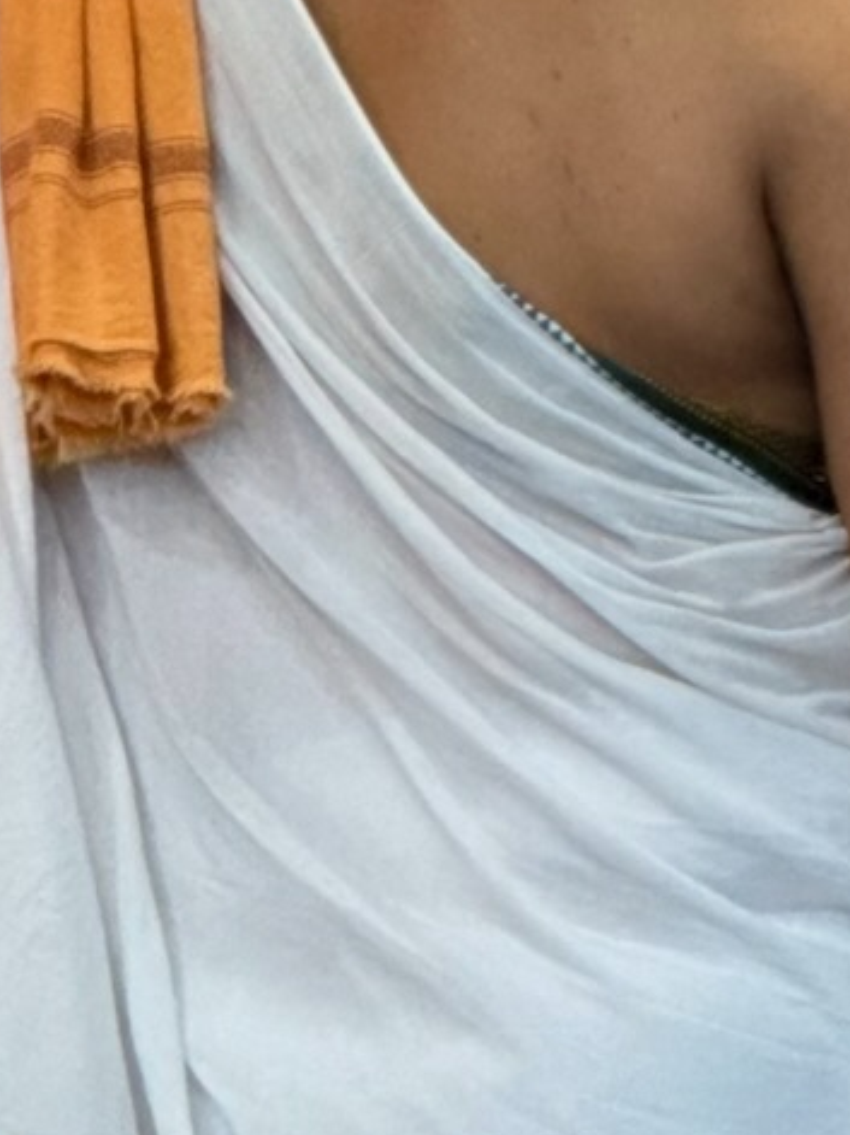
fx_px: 17098
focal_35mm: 522
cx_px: 1310
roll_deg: -2.3
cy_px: 668
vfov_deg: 3.8
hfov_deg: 2.8
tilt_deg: -2.9
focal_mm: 15.66
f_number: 2.8
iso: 640
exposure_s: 1/33
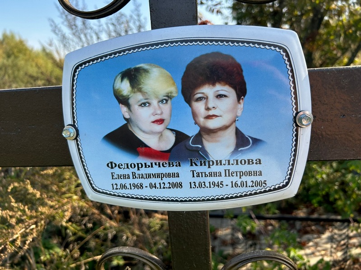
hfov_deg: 67.3
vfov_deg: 53.1
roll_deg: +2.5
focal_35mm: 26
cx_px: 180
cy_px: 135
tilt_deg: -14.4
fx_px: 271
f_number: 1.5
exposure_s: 1/1100
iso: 50
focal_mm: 5.7
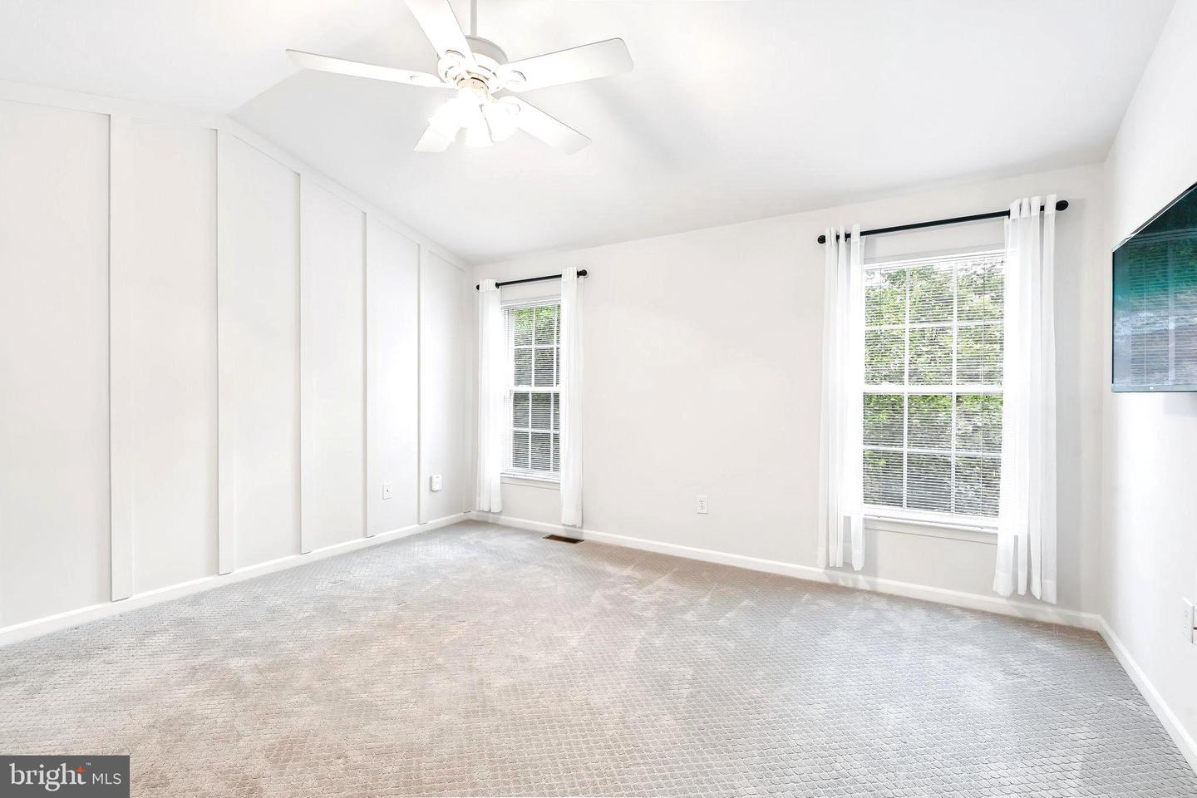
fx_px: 532
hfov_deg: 96.7
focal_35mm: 16
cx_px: 598
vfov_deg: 73.7
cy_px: 399
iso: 400
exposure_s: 1/10
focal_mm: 16
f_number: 8
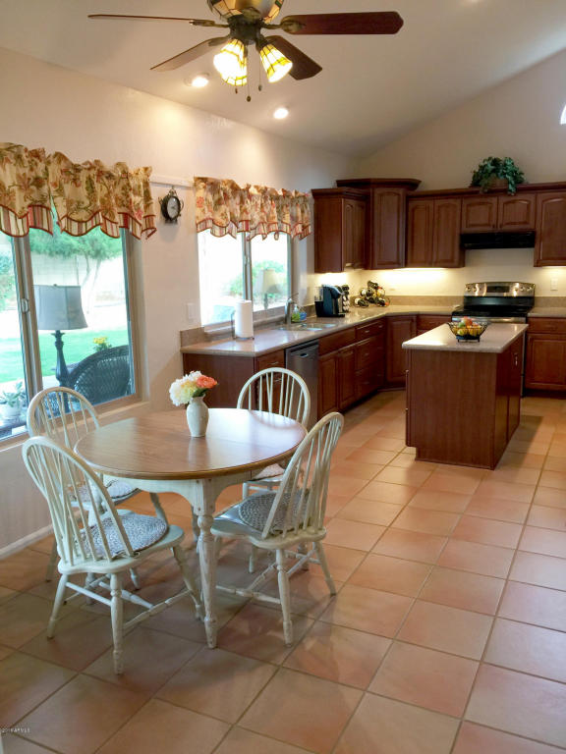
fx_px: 632
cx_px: 283
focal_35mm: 29
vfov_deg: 61.7
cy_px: 377
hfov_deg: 48.2
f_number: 2.2
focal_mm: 4.15
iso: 40
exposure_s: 1/15
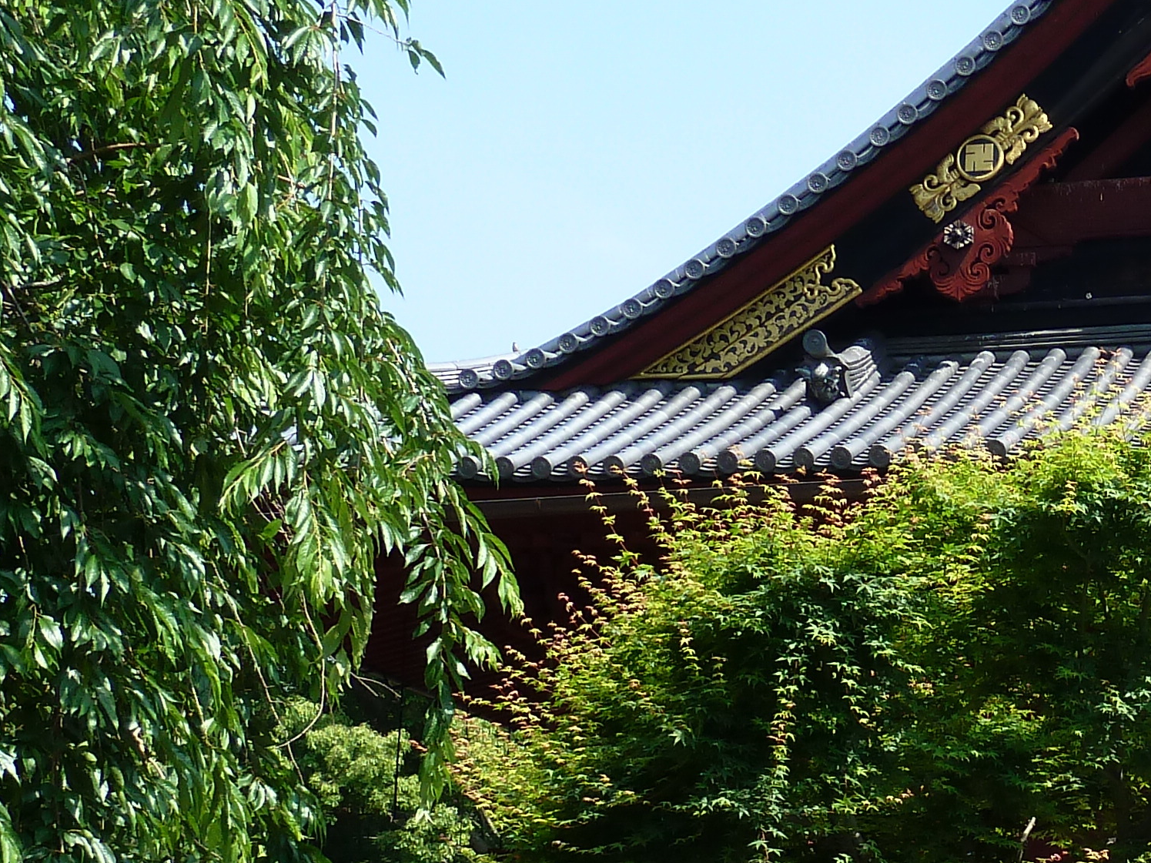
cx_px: 1347
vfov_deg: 14.8
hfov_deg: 18.8
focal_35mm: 99
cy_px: 721
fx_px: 3292
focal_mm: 6.1
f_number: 4
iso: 80
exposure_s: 1/250
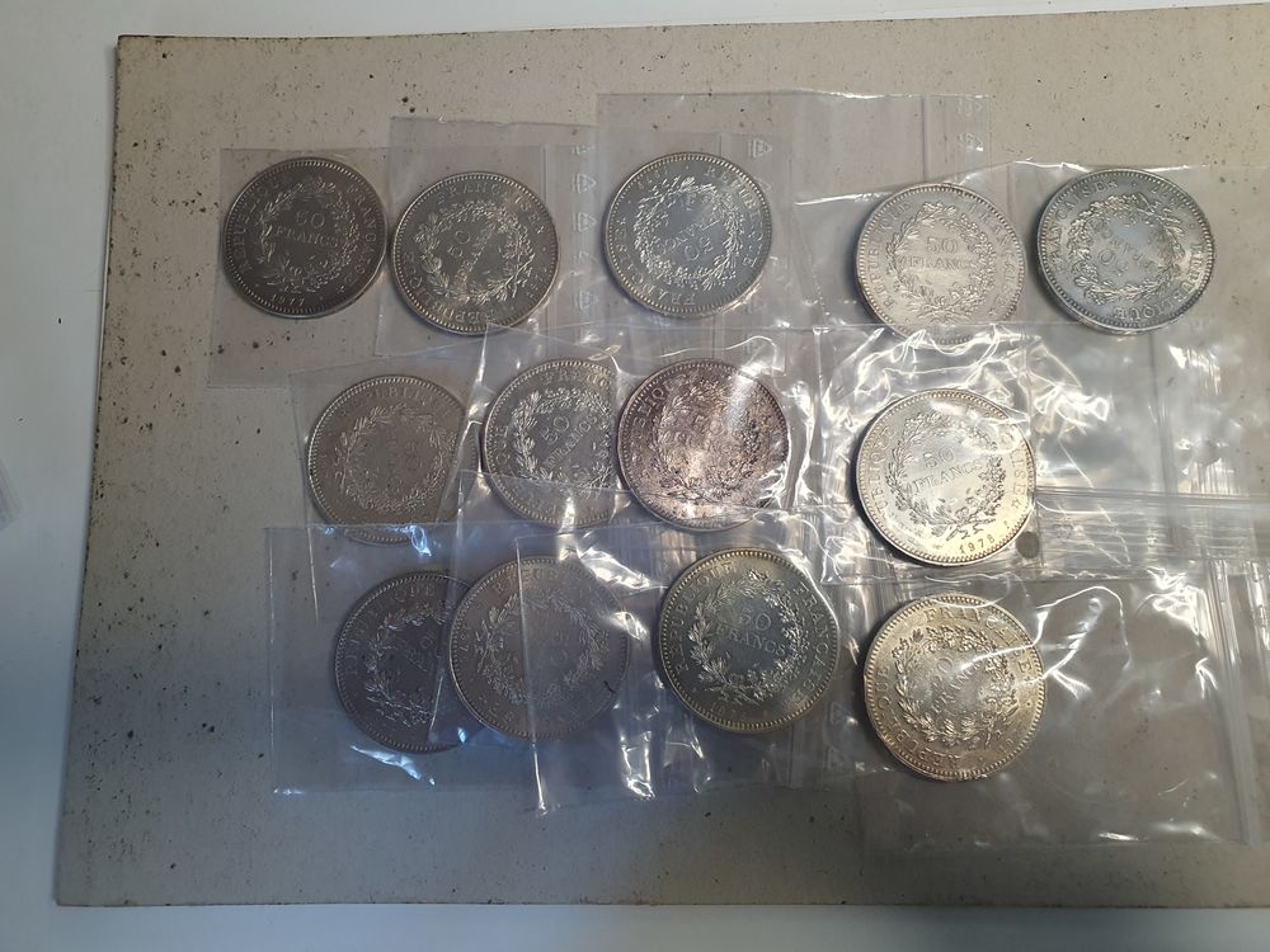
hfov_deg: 67.3
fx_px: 954
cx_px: 635
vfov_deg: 53.1
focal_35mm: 26
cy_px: 476
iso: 250
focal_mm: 4.32
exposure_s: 1/50
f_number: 2.4
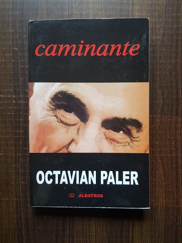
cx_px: 91
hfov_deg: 53.1
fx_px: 182
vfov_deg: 67.3
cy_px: 122
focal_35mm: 26
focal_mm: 4.3
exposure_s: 1/22
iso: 200
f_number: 1.7
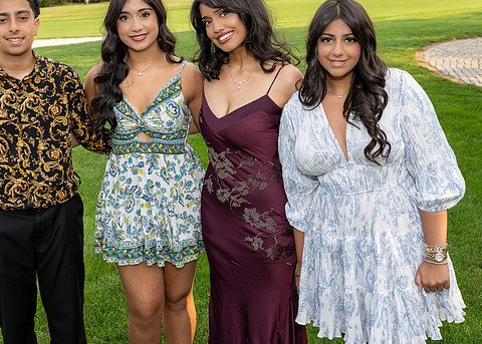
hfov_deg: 39.5
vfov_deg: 28.7
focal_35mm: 49
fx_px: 671
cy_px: 124
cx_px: 213
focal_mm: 36
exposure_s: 1/250
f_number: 7.1
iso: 400
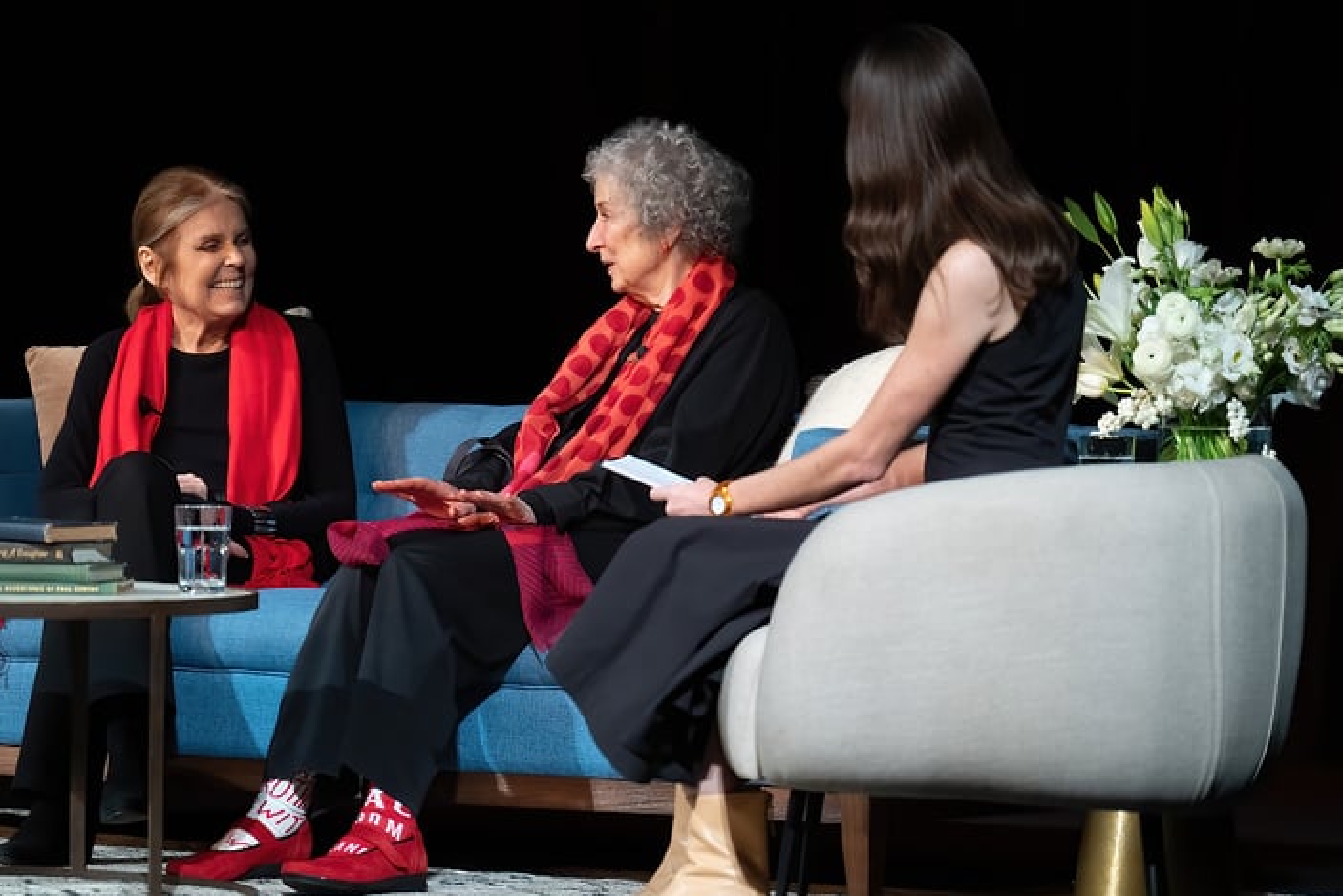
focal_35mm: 215
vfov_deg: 6.4
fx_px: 8022
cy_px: 490
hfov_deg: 9.6
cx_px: 581
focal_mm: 189
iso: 5000
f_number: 4
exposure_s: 1/200
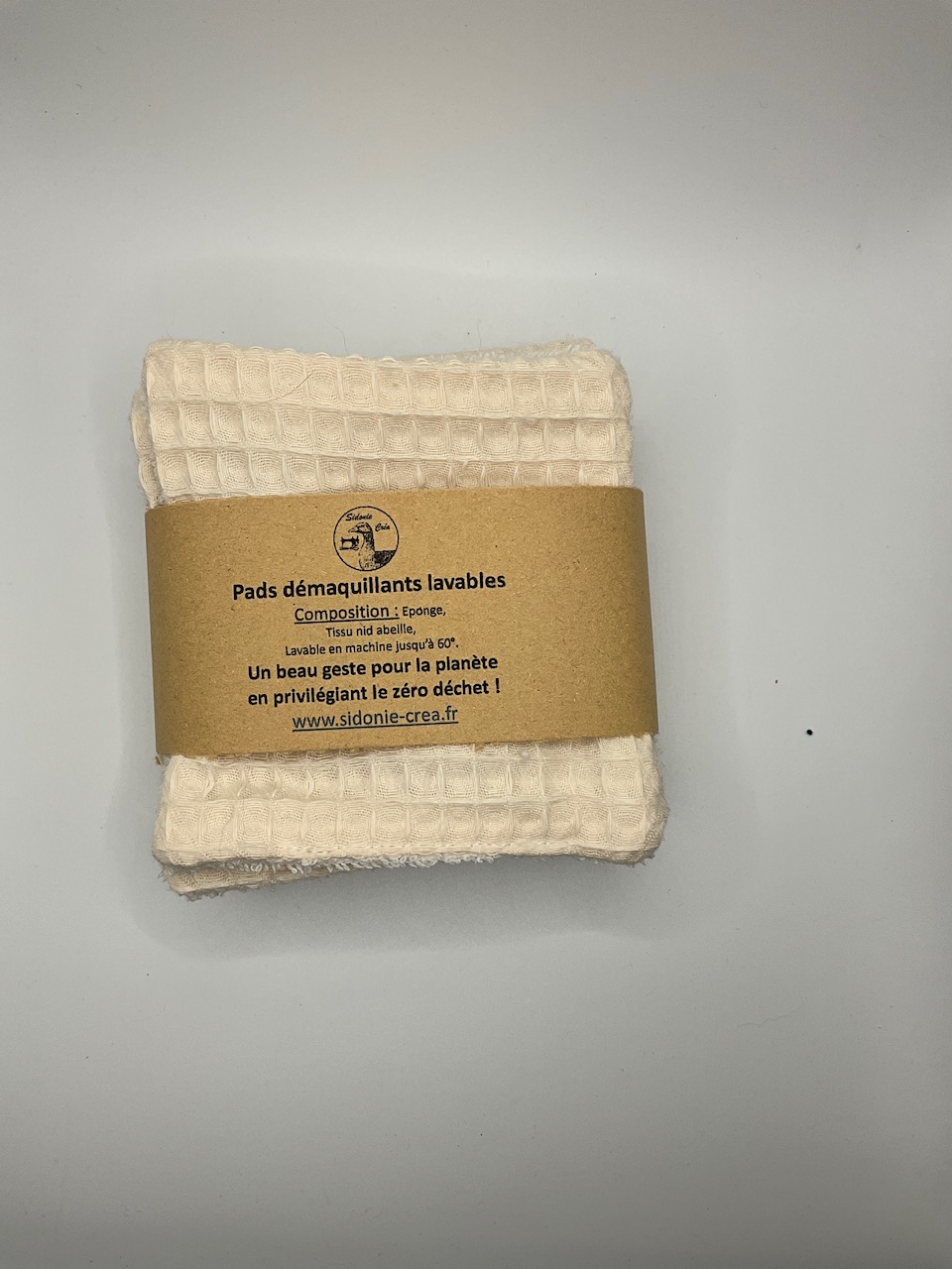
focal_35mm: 29
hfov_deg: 48.2
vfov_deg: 61.7
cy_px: 634
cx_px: 476
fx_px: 1063
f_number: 1.8
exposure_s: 1/358
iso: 25
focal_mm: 3
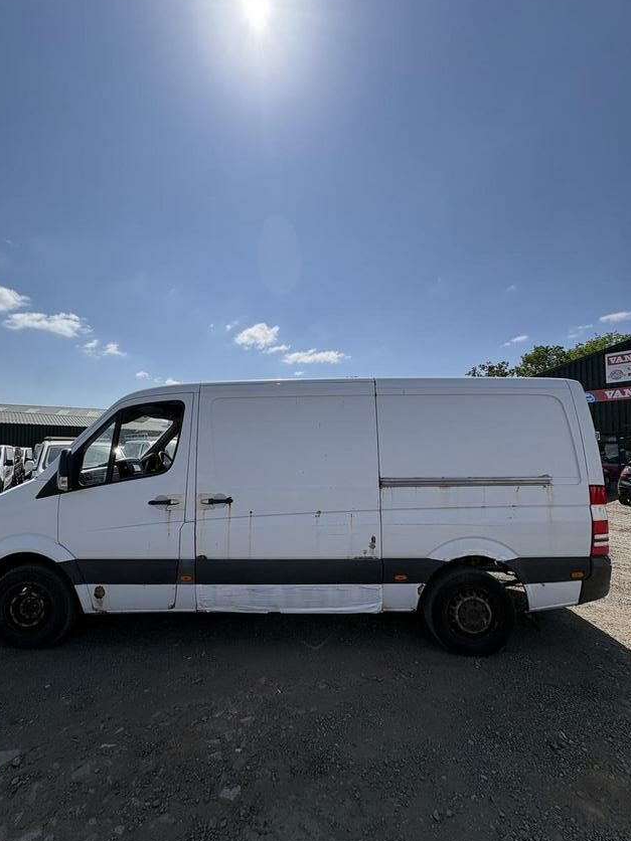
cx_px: 296
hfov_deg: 81.7
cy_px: 437
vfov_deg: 98.1
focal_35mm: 15
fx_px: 365
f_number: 2.2
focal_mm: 2.22
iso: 50
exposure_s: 1/3106
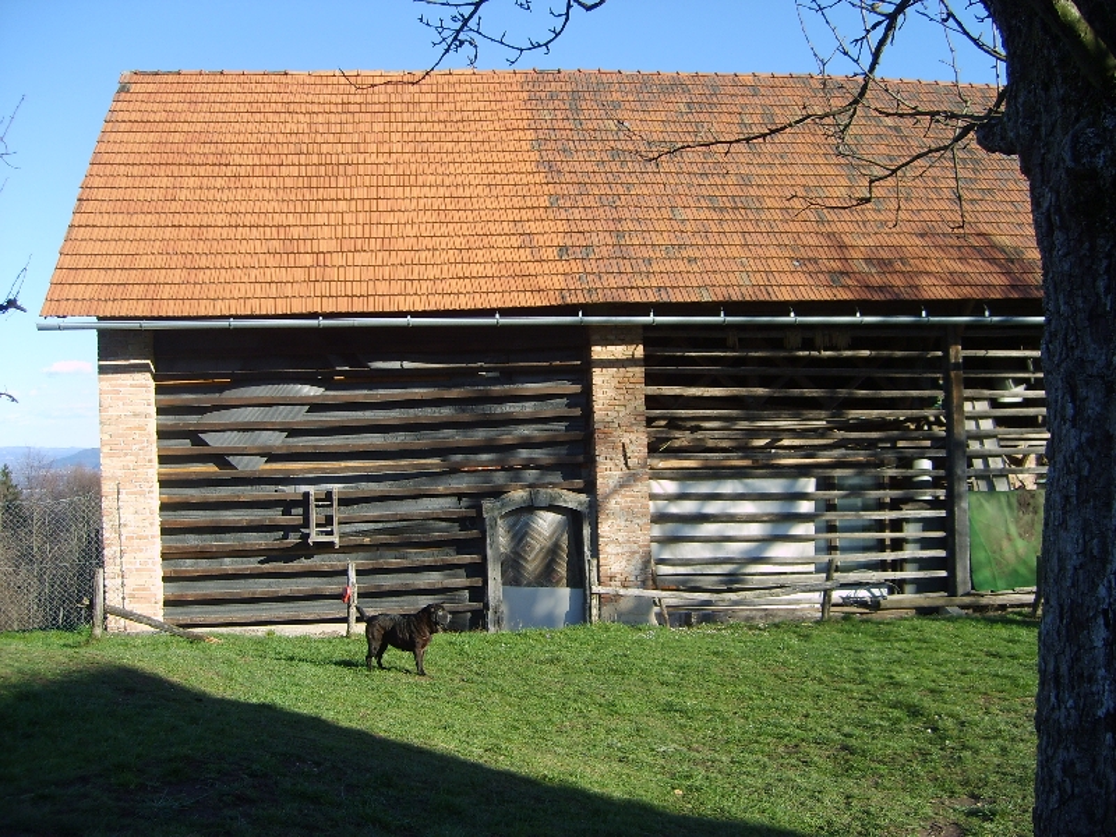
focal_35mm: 35
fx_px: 1128
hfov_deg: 52.6
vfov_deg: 40.7
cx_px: 558
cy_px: 418
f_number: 2.8
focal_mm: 5.8
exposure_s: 1/350
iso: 50
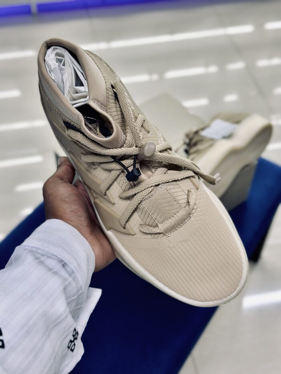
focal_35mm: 48
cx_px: 140
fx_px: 519
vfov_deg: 39.7
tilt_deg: -50.1
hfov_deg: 30.3
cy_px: 187
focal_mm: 6.86
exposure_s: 1/100
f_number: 1.78
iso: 64
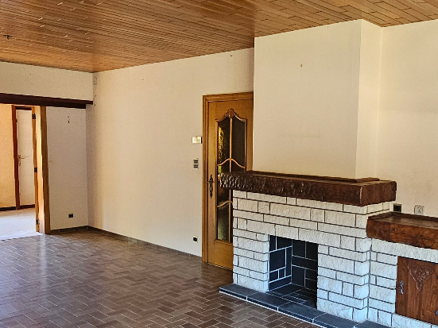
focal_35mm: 34
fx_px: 430
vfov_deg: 41.6
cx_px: 278
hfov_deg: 53.3
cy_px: 195
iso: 320
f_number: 2.2
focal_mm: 2.2
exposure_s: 1/50
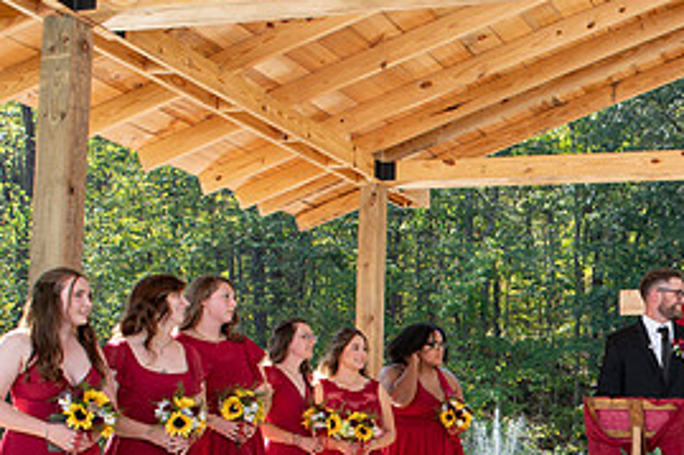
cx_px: 762
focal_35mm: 60
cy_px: 405
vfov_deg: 22.1
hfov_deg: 29.9
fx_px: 1139
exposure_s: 1/200
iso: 320
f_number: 5.6
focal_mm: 24
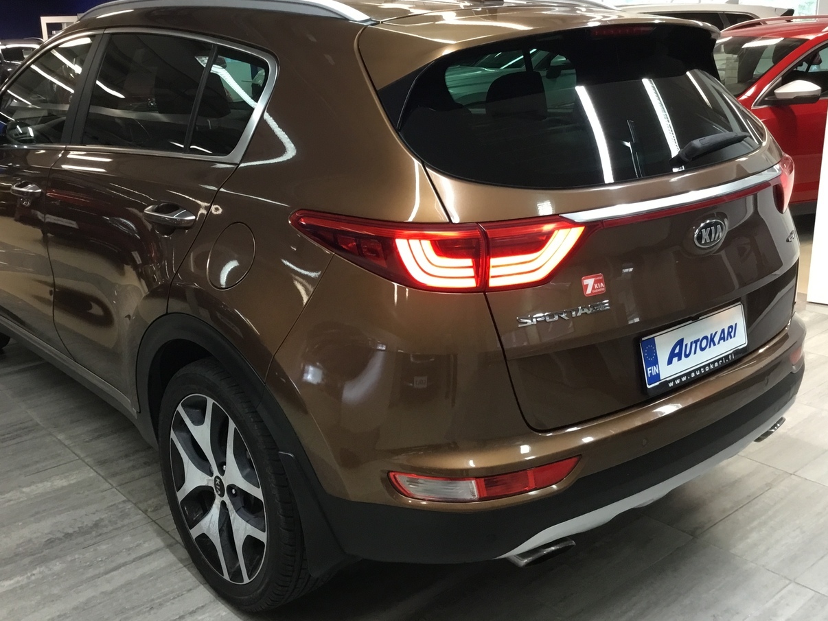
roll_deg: +2.8
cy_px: 289
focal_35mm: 37
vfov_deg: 38.7
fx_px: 885
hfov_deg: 50.0
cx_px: 363
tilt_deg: -16.3
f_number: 2.4
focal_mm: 3.3
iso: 125
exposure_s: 1/33
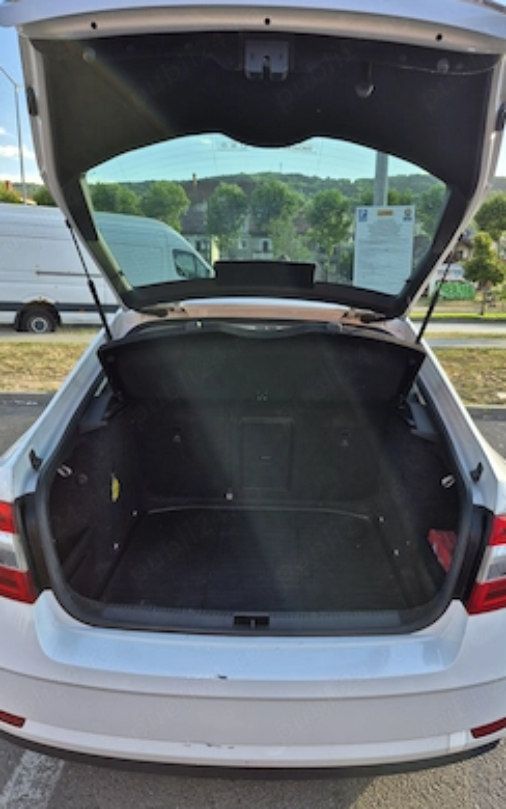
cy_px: 409
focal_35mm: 25
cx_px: 268
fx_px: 551
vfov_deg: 72.5
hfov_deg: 49.3
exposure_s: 1/526
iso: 25
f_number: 1.8
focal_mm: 5.4
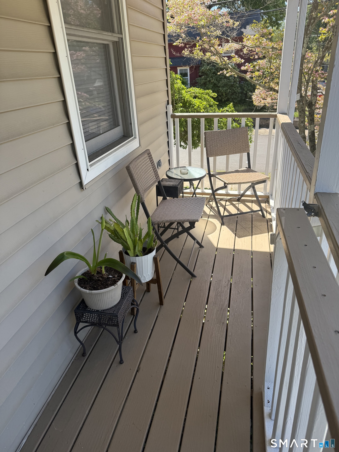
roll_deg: +3.6
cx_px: 170
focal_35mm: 24
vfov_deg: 71.6
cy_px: 226
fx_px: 313
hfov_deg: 56.8
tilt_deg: -26.7
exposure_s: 1/858
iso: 100
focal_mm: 6.76
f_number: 1.78
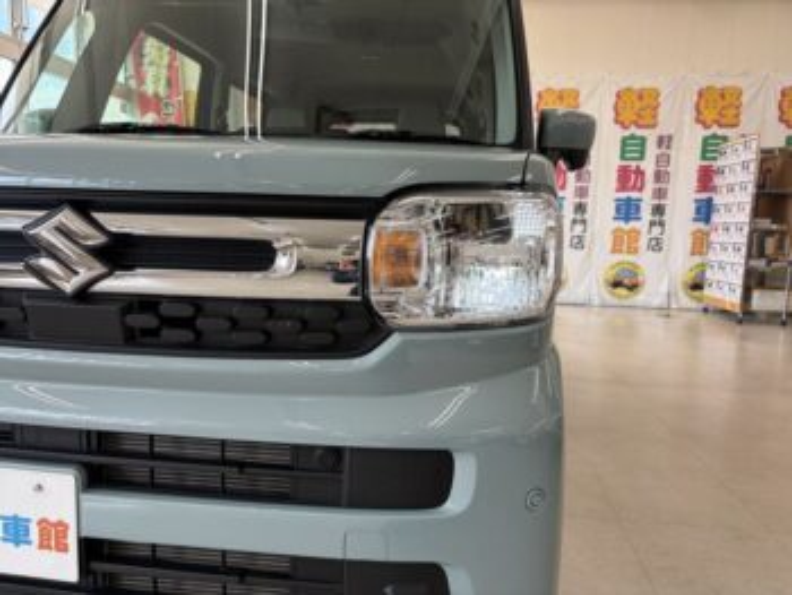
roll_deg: -1.3
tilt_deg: -6.9
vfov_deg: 53.1
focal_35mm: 26
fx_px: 595
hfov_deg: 67.3
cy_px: 298
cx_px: 396
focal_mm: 5.96
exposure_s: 1/182
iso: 50
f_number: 1.6
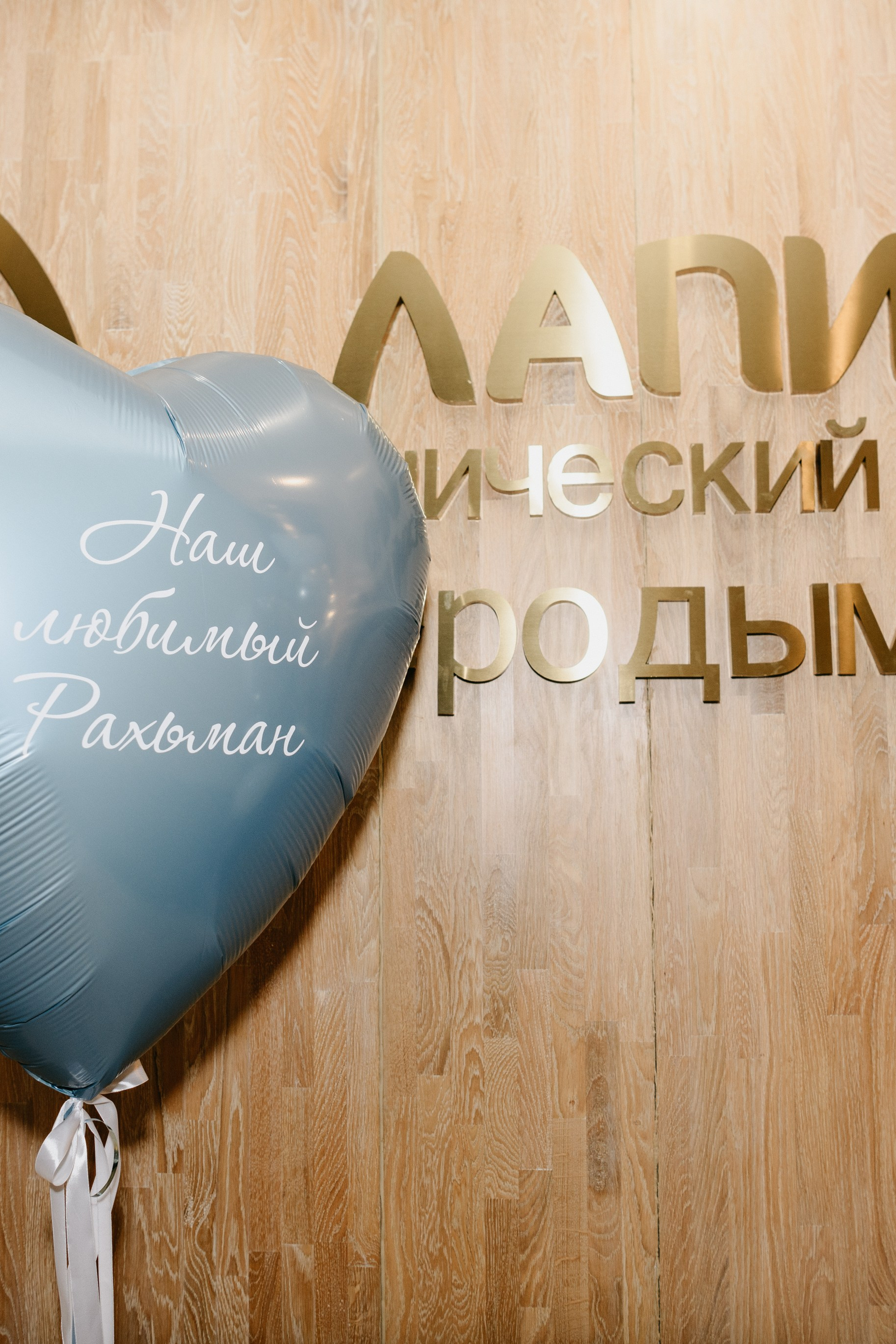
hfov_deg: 53.1
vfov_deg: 73.7
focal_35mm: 24
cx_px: 448
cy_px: 672
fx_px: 896
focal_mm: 24
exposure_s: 1/160
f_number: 4
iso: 250
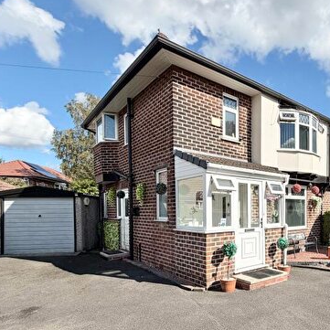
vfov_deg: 63.7
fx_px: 259
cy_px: 213
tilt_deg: -0.6
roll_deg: +0.6
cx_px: 263
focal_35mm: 24
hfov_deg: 59.9
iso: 25
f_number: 2.2
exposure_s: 1/789
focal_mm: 2.22
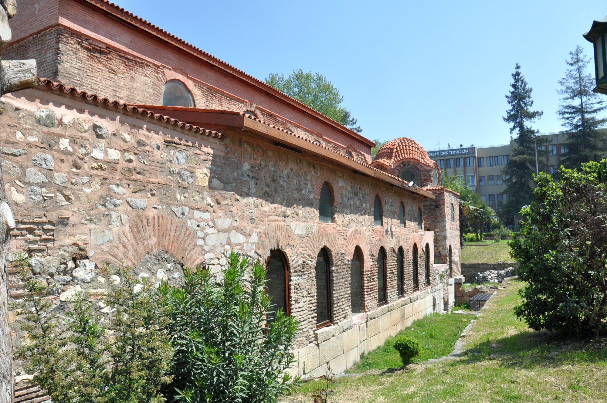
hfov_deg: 67.4
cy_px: 202
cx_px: 304
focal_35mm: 27
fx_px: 455
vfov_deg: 47.8
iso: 200
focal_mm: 18
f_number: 9
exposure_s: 1/80
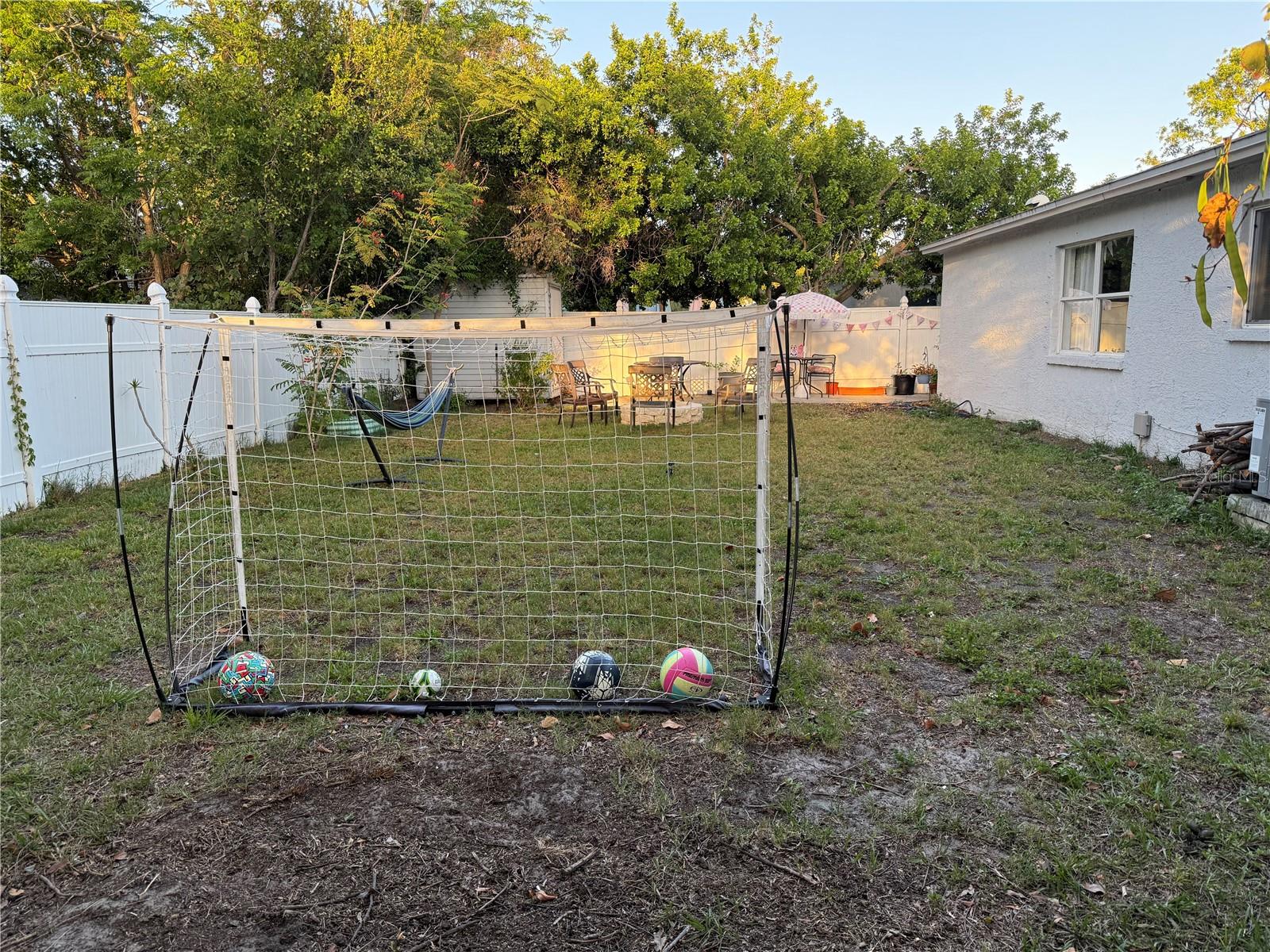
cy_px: 476
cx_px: 635
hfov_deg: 71.6
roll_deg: +0.6
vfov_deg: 56.8
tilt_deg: -9.9
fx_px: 881
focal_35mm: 24
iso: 100
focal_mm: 6.76
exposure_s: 1/291
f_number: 1.78
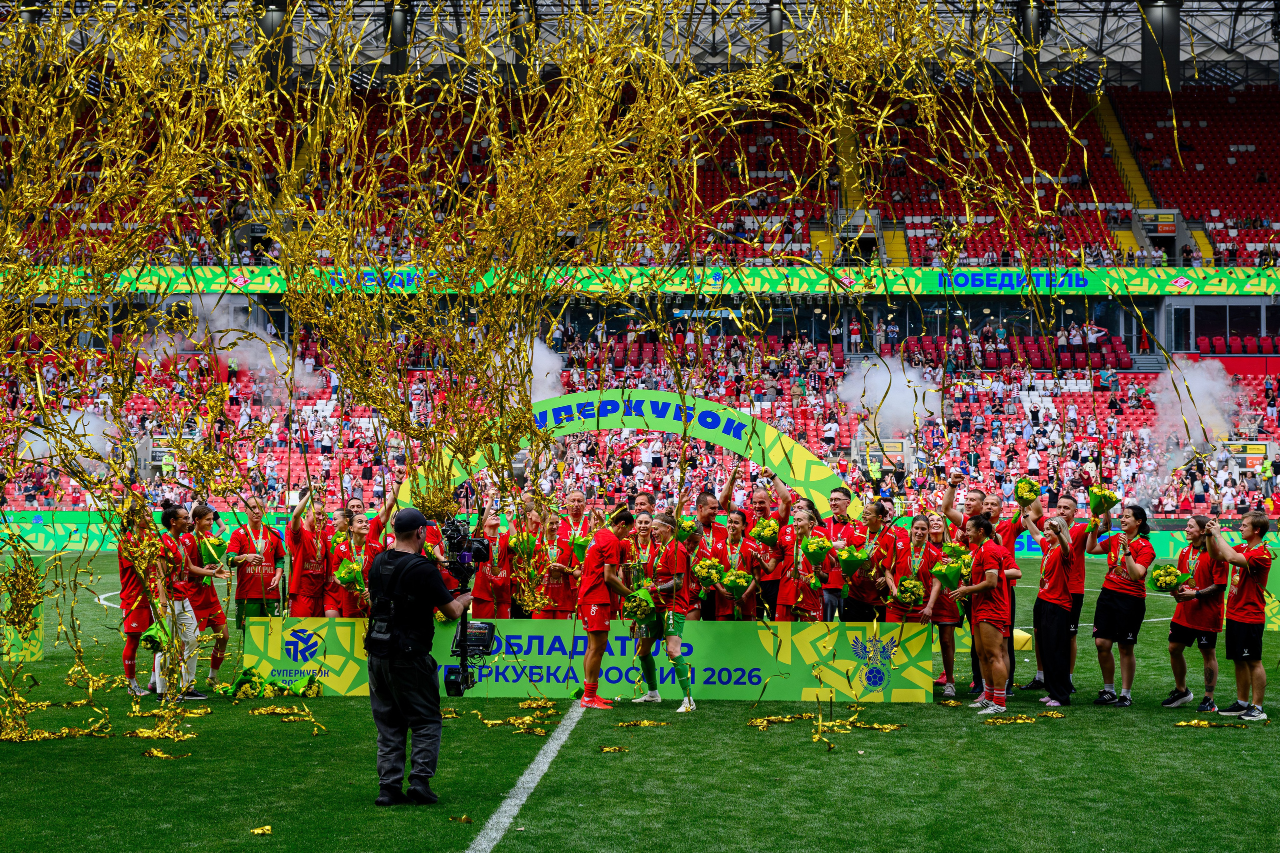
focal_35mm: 55
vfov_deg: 24.5
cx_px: 648
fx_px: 1964
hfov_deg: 36.1
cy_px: 417
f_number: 5.6
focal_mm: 52
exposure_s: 1/1250
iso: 1000
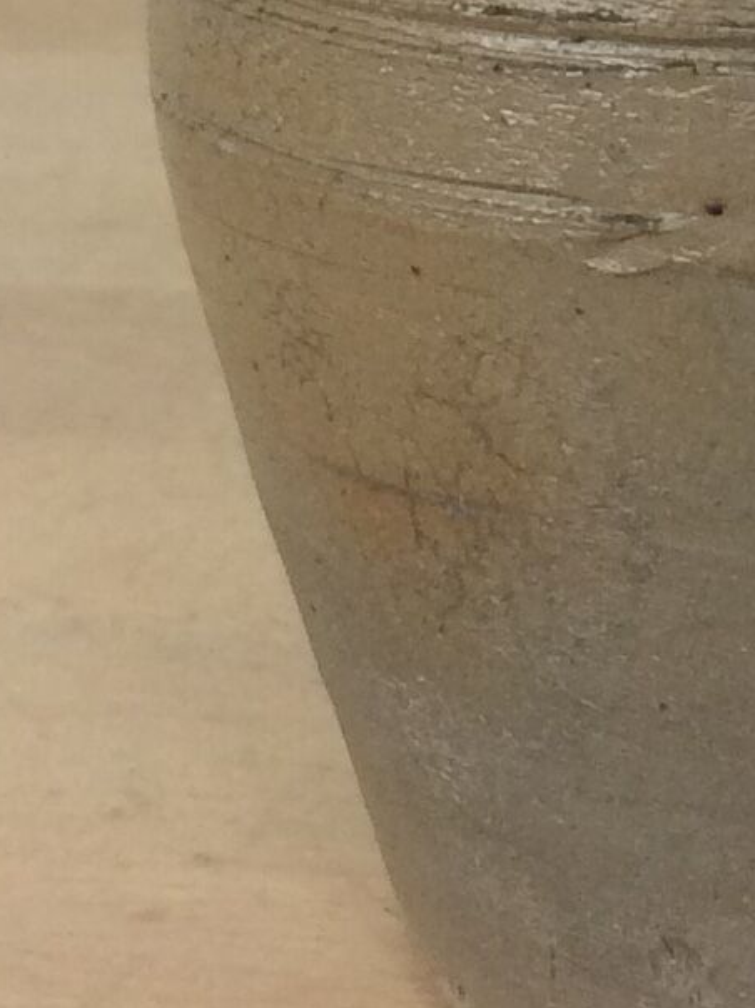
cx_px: 1116
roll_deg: +0.7
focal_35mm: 157
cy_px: -751
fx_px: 4567
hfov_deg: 9.2
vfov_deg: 11.7
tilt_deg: -4.6
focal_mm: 4.15
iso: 64
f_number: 2.2
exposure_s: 1/100
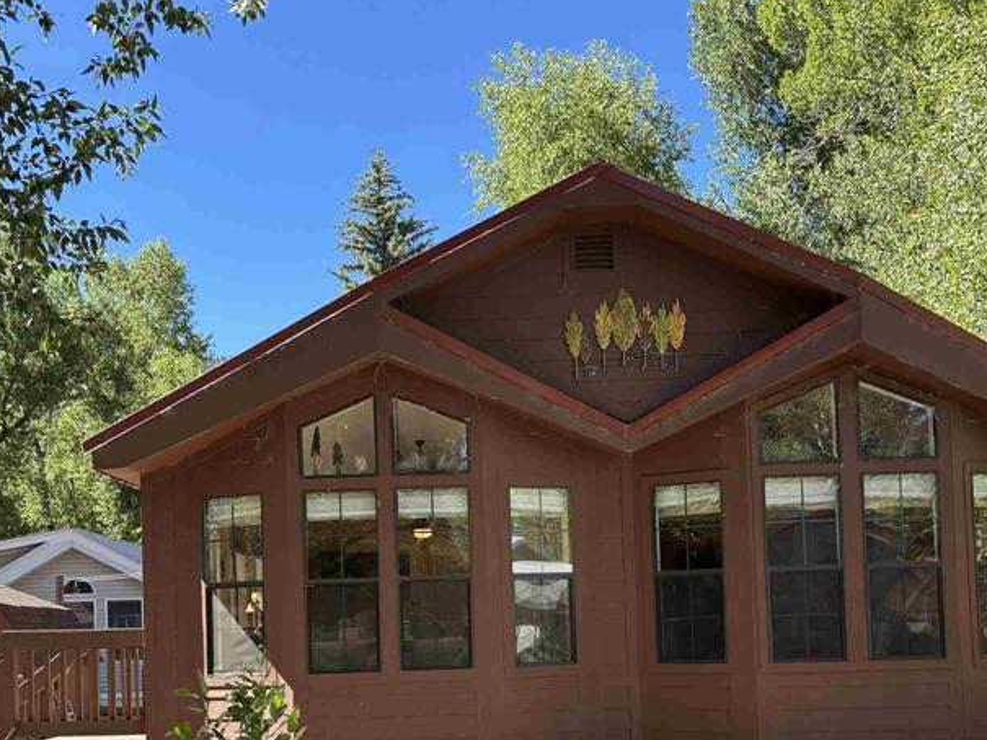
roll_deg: +1.8
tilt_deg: +0.6
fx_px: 1255
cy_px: 585
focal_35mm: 44
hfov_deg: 42.9
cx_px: 452
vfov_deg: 32.1
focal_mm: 5.96
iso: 50
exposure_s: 1/702
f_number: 1.6
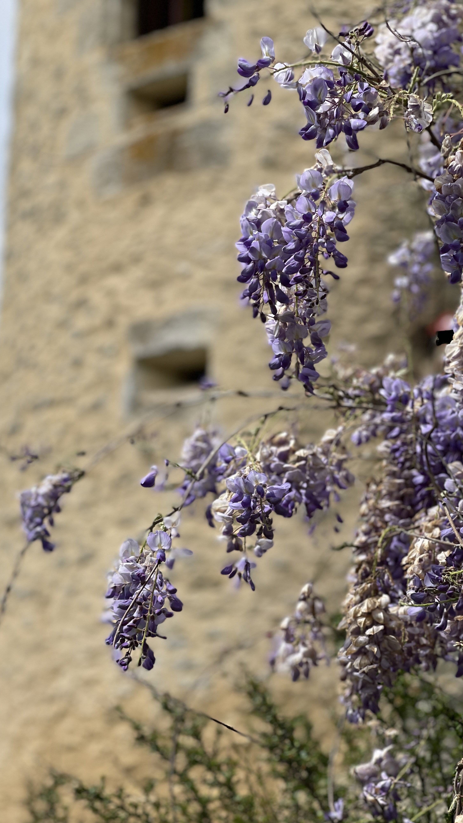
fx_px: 1528
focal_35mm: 70
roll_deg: -1.9
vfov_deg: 30.2
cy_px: 412
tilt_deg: +17.2
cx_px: 217
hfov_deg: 17.2
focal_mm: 7.5
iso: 32
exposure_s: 1/1575
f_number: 2.2
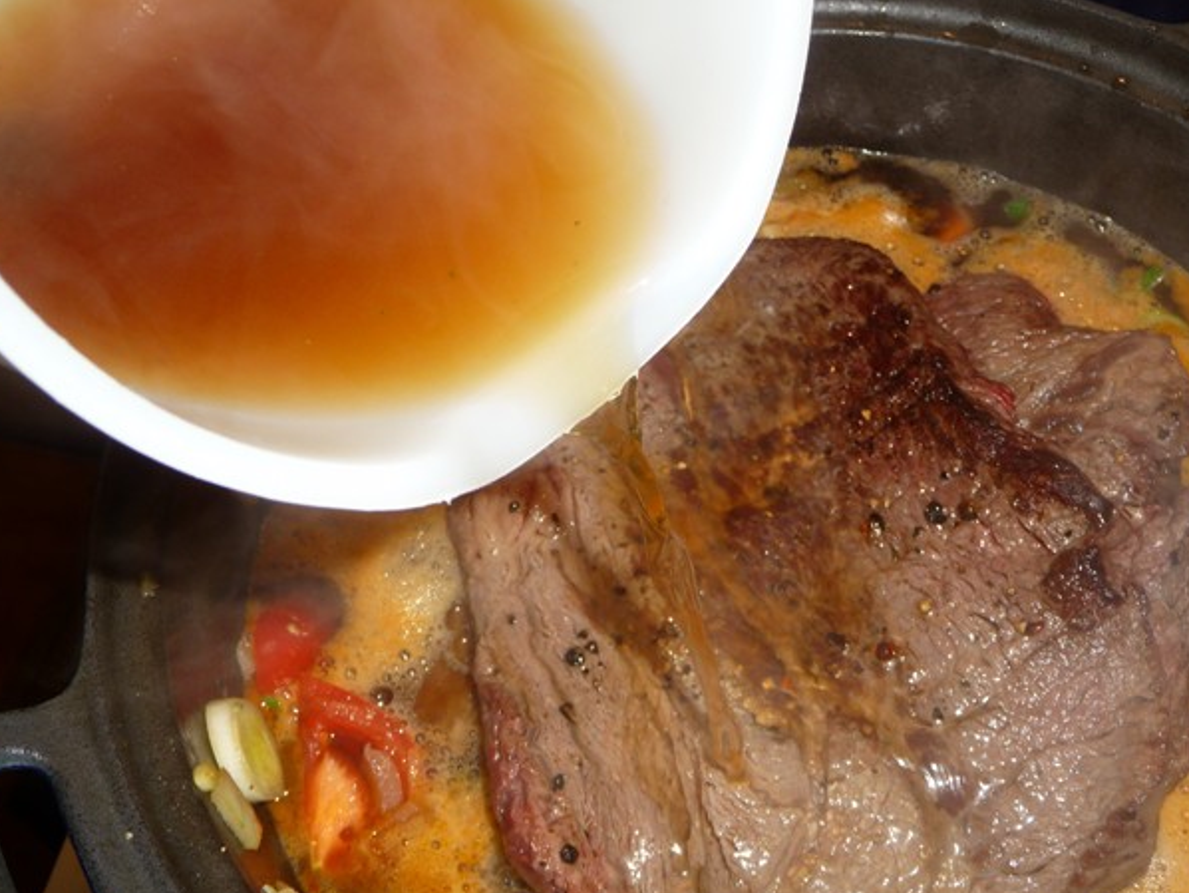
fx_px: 1581
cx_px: 575
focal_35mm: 46
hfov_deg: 41.2
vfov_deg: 31.5
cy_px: 442
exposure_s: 1/30
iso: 100
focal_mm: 7.1
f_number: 4
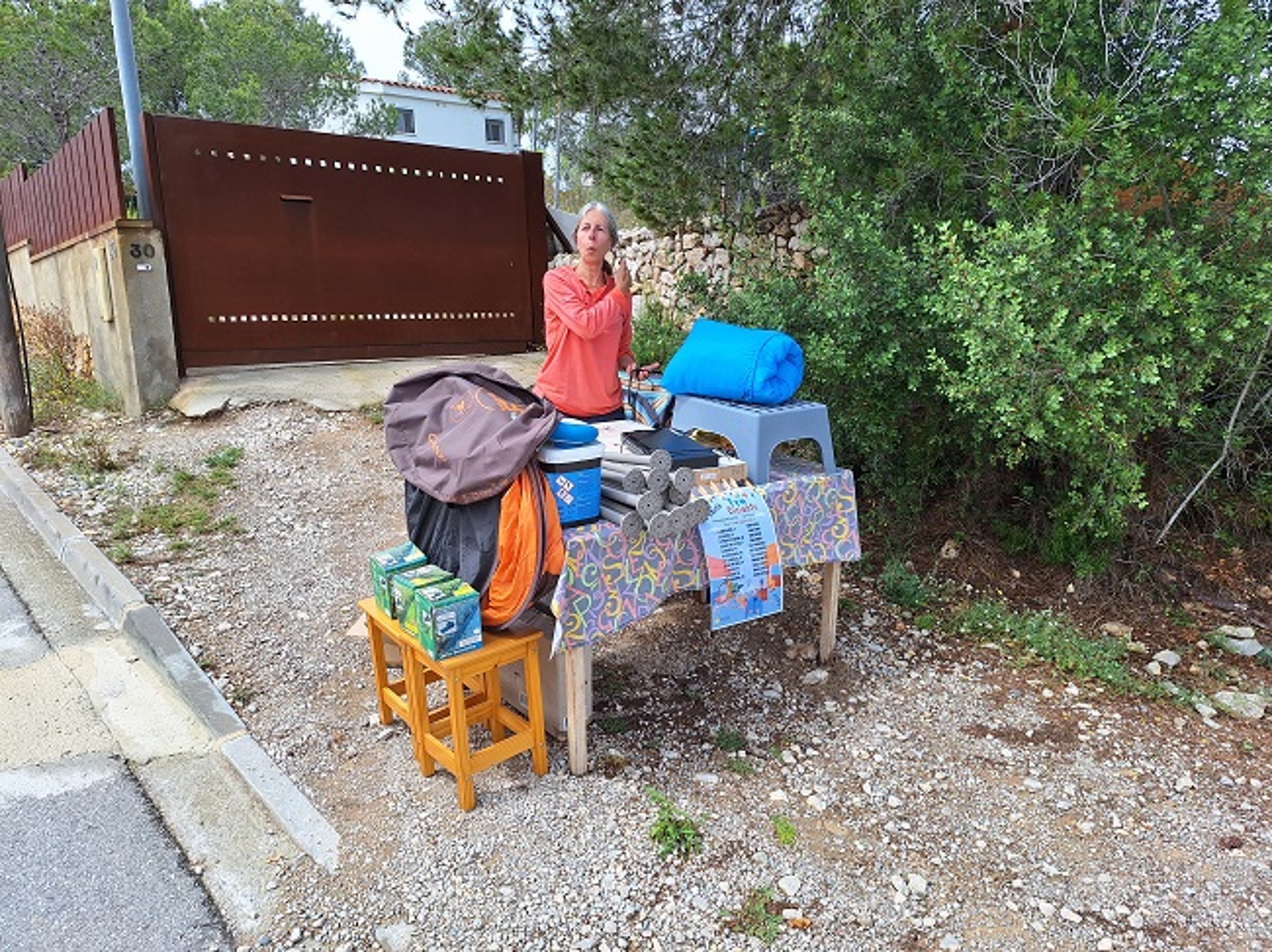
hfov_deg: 73.9
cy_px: 476
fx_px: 845
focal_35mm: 23
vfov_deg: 58.8
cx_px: 636
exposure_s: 1/1575
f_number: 1.8
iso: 40
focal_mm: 5.54
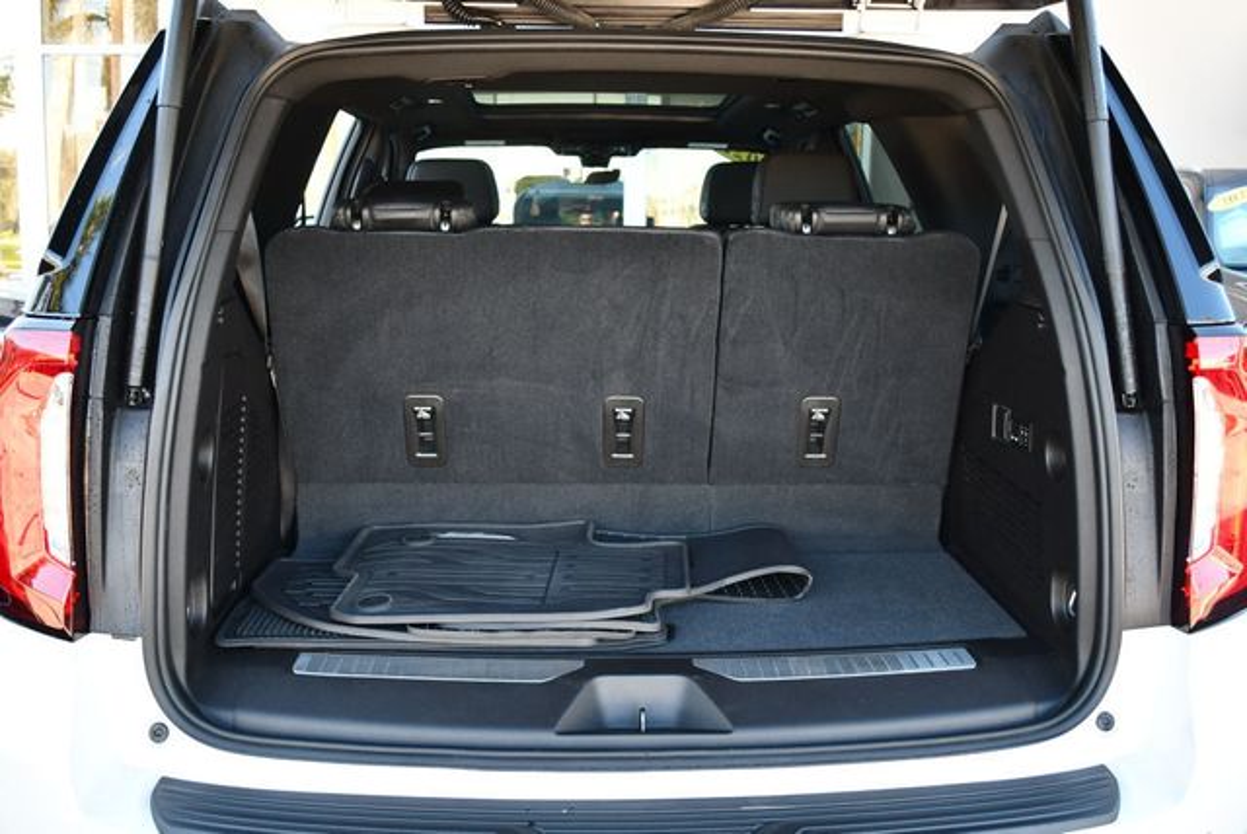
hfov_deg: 53.1
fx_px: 1248
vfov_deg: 36.9
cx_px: 624
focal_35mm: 36
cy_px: 417
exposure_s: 1/250
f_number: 3.5
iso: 640
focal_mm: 18
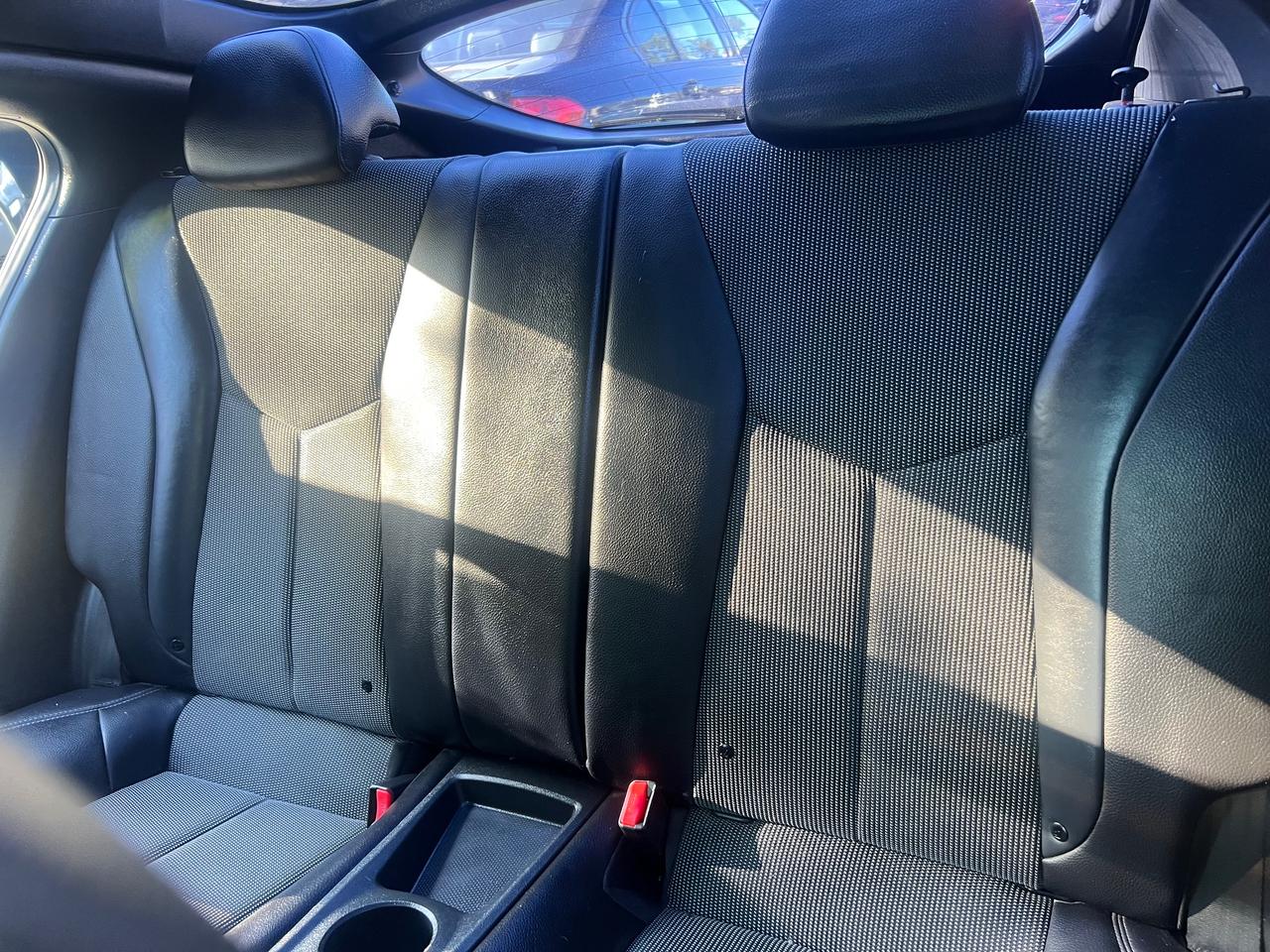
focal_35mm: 26
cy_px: 476
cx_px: 635
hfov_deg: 67.3
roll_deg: +8.8
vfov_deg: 53.1
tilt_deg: -24.5
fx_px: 954
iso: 125
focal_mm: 5.7
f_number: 1.5
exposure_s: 1/66
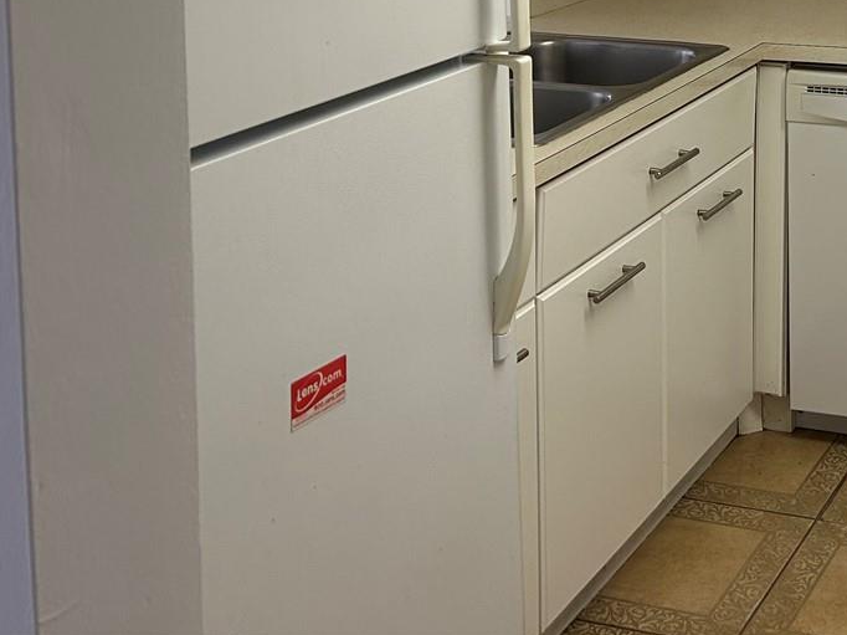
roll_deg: -1.6
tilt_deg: -6.7
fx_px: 1492
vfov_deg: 22.3
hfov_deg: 29.2
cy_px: -106
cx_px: 884
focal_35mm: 61
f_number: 1.5
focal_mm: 5.7
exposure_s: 1/120
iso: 80
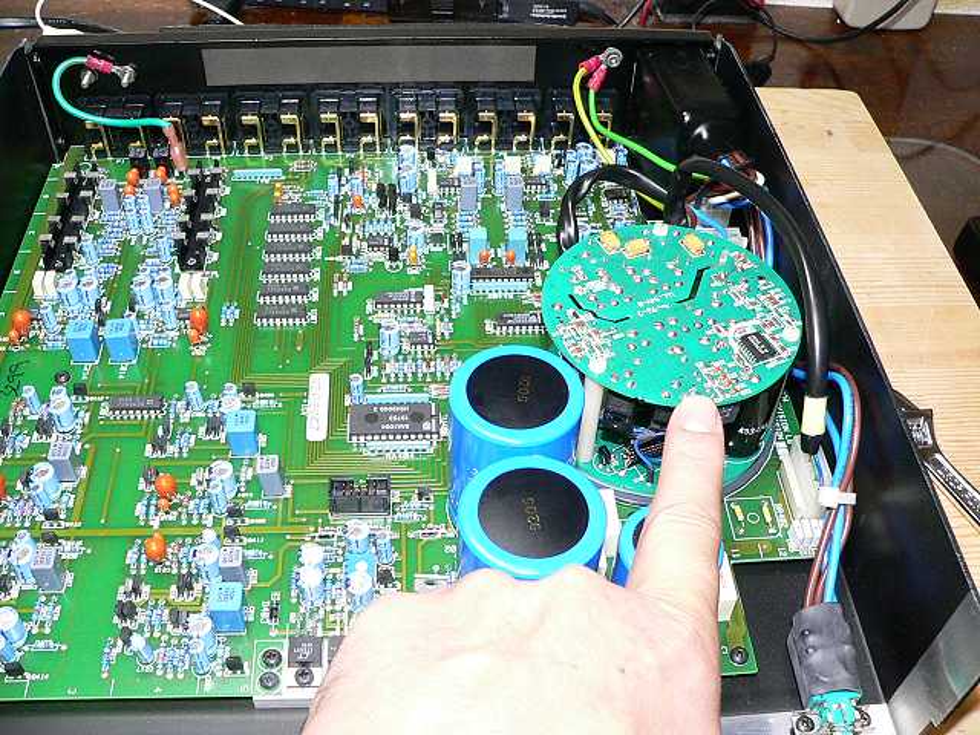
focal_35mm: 36
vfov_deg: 39.7
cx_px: 490
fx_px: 1019
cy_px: 368
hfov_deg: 51.4
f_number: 2.8
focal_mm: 6
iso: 400
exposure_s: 1/60
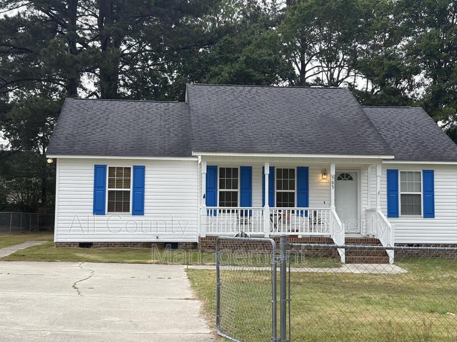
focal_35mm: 52
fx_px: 686
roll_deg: -1.4
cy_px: 171
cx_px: 228
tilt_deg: +3.0
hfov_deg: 36.8
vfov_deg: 28.0
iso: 32
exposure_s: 1/840
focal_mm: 5.96
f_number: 1.6
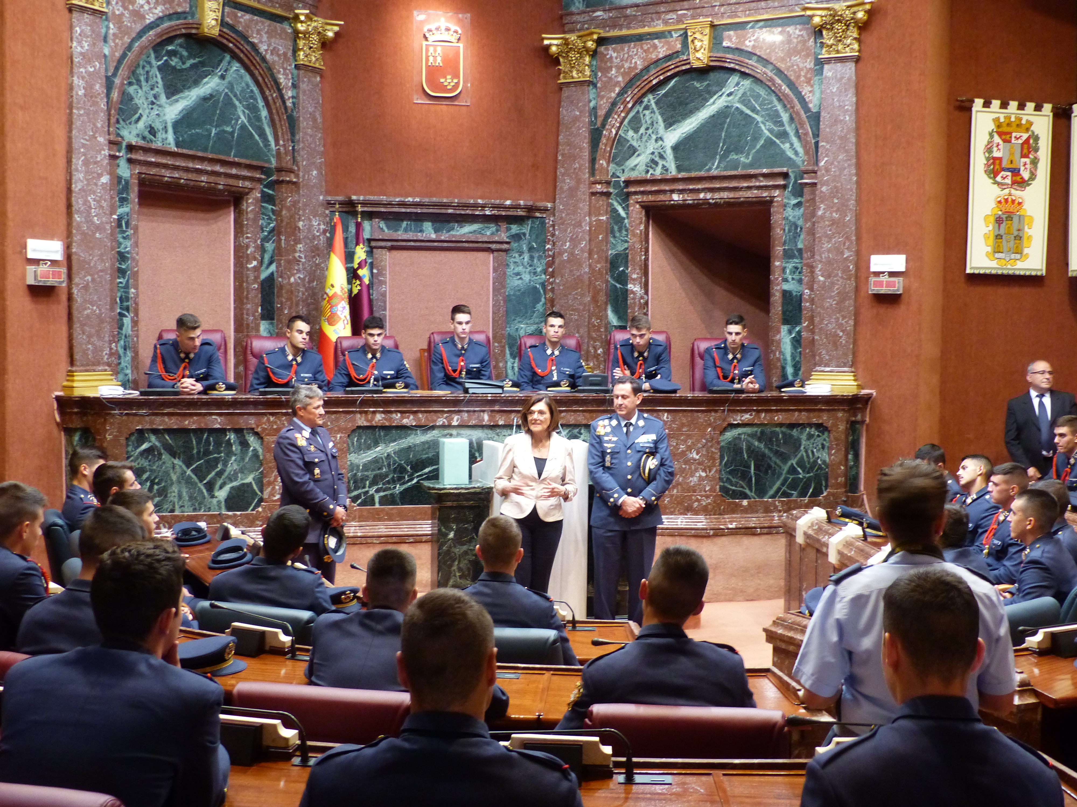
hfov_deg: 44.8
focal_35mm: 42
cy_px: 404
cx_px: 538
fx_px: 1307
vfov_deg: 34.3
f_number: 2.8
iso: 400
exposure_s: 1/13
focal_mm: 7.6
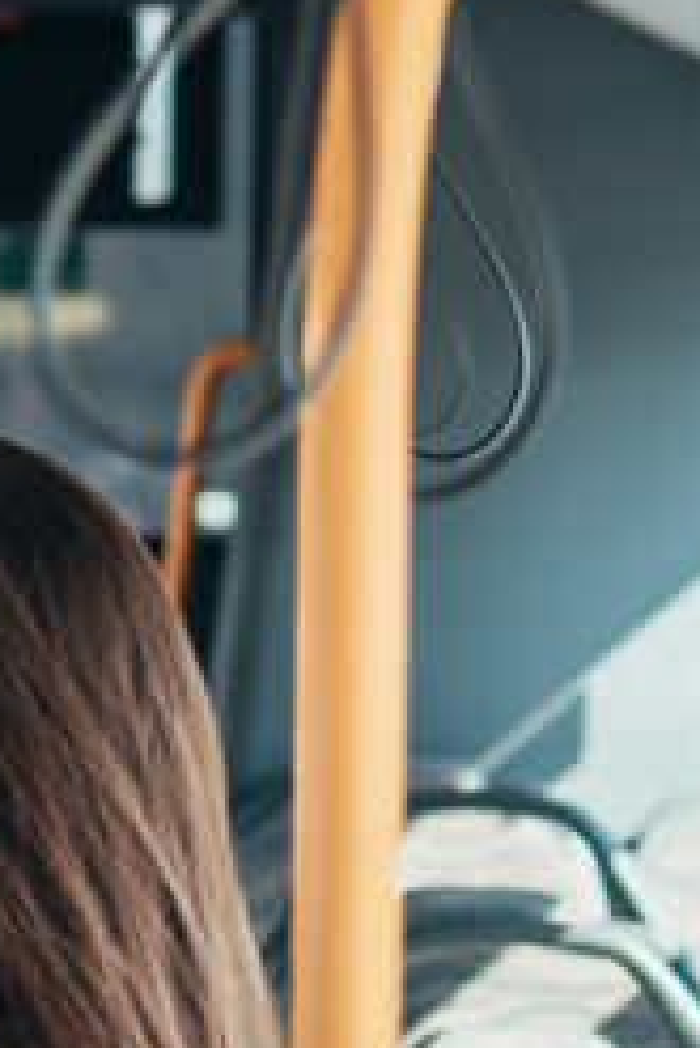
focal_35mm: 207
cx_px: -1358
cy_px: 579
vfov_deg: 9.9
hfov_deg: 6.2
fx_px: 6029
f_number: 3.5
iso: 100
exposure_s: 1/200
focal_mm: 50
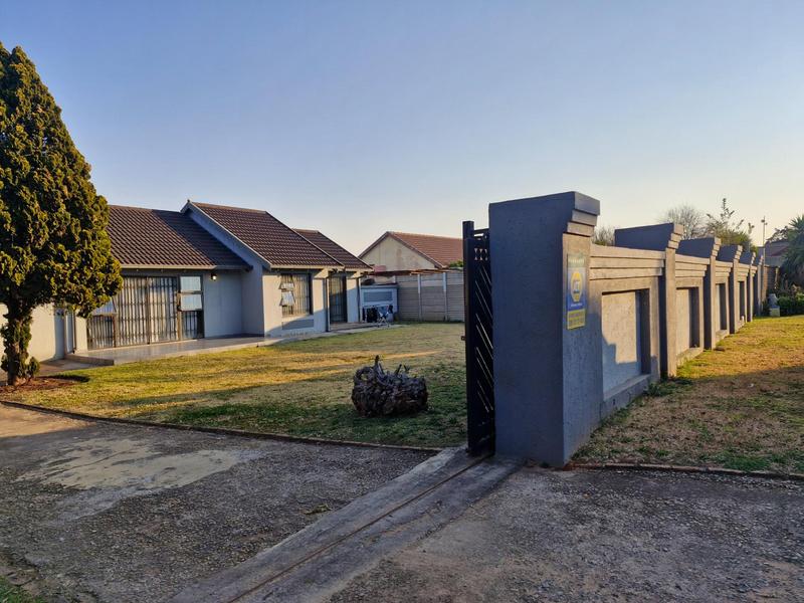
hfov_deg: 73.9
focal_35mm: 23
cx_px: 402
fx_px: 534
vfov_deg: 58.9
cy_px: 302
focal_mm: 5.54
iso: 50
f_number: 1.8
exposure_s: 1/828
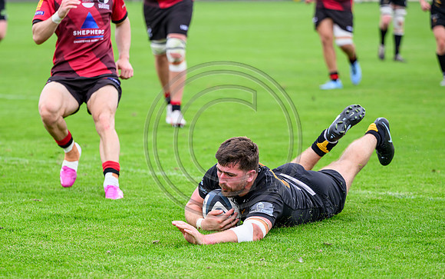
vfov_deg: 7.3
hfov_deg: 11.6
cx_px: 219
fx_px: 2196
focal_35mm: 181
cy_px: 159
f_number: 2.8
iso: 500
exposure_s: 1/2000
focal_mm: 130
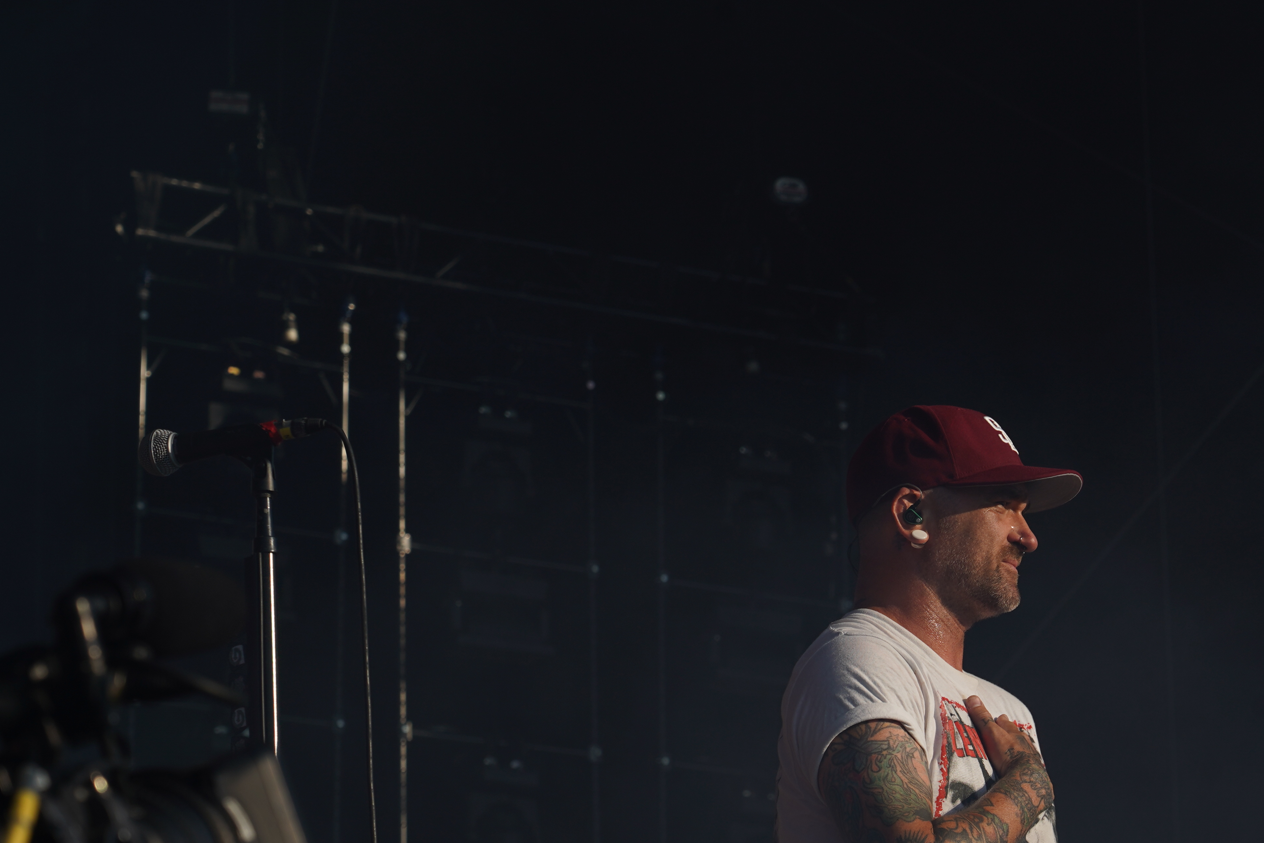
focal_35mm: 164
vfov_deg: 8.4
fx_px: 5758
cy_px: 585
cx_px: 968
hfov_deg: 12.5
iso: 100
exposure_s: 1/500
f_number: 8
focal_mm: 105
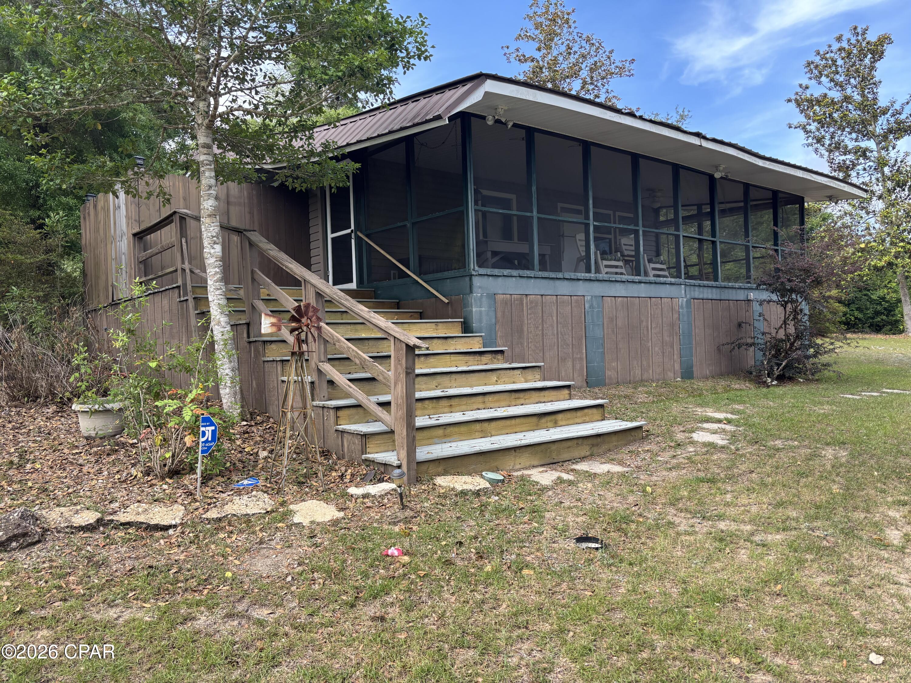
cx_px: 456
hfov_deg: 67.3
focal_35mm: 26
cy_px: 342
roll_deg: +2.6
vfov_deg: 53.1
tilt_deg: -4.0
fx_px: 684
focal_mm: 5.96
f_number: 1.6
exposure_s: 1/525
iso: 50
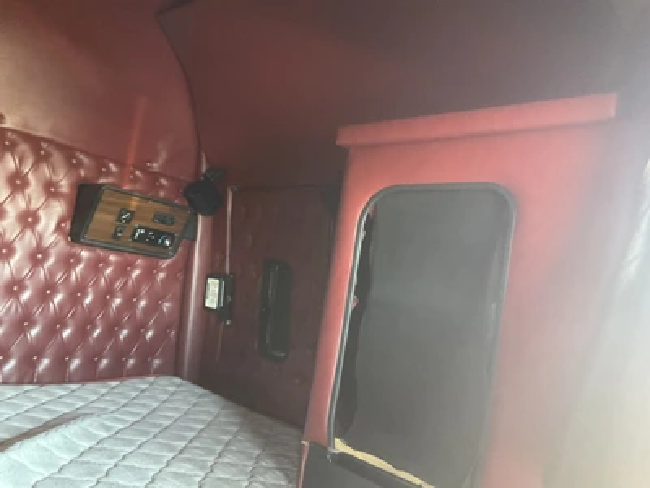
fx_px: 545
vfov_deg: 48.2
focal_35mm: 29
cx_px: 325
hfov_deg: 61.7
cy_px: 244
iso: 320
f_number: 1.8
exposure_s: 1/34
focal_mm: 3
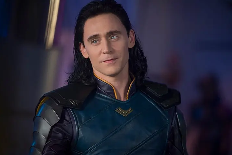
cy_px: 79
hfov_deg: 9.2
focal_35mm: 223
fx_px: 1437
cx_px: 122
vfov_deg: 6.2
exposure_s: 1/200
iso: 1600
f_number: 2.8
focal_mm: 200
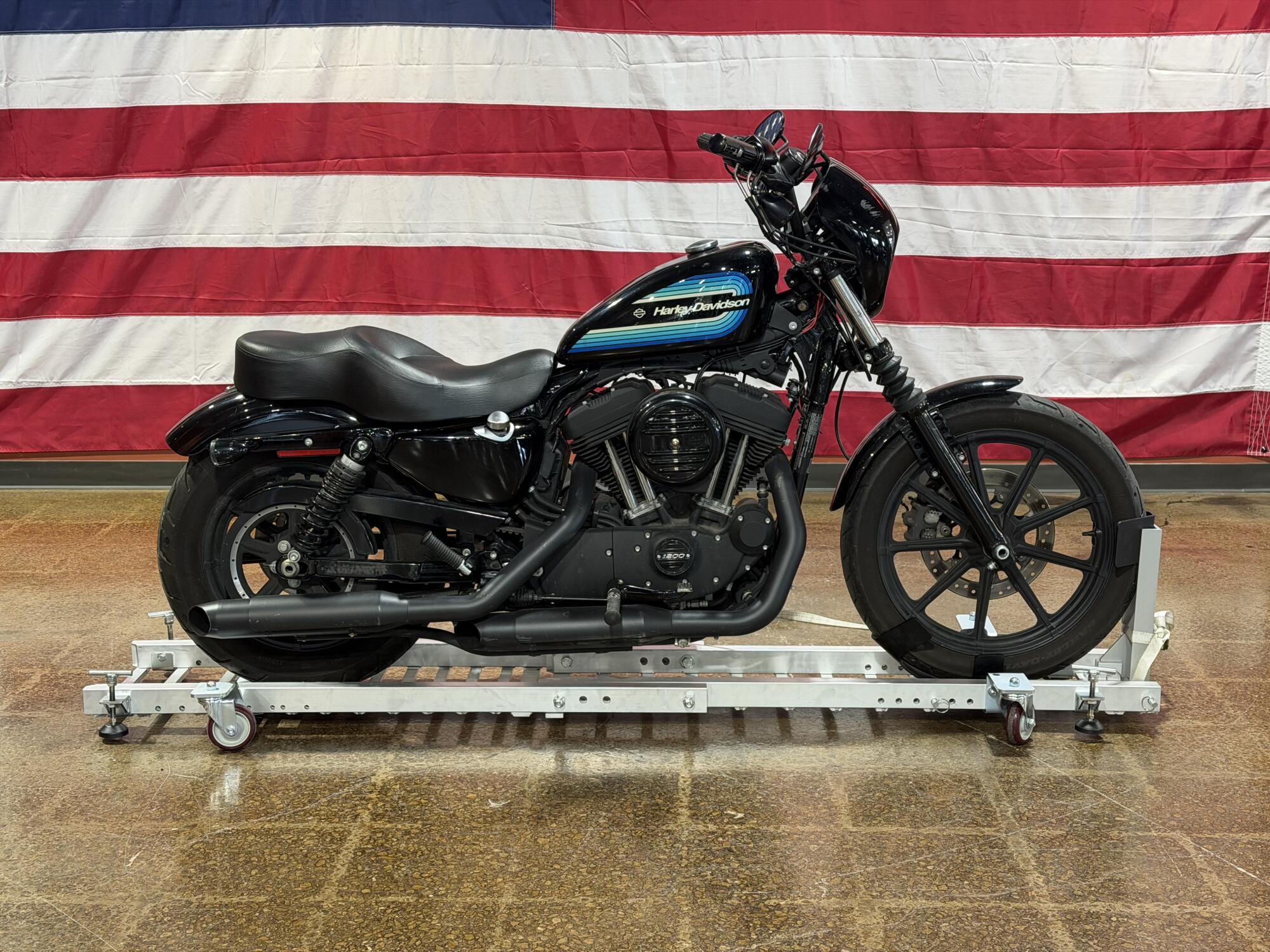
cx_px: 635
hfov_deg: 39.7
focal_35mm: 48
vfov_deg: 30.3
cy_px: 476
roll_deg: +0.5
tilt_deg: -11.6
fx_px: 1761
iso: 64
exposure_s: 1/60
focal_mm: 6.76
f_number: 1.78
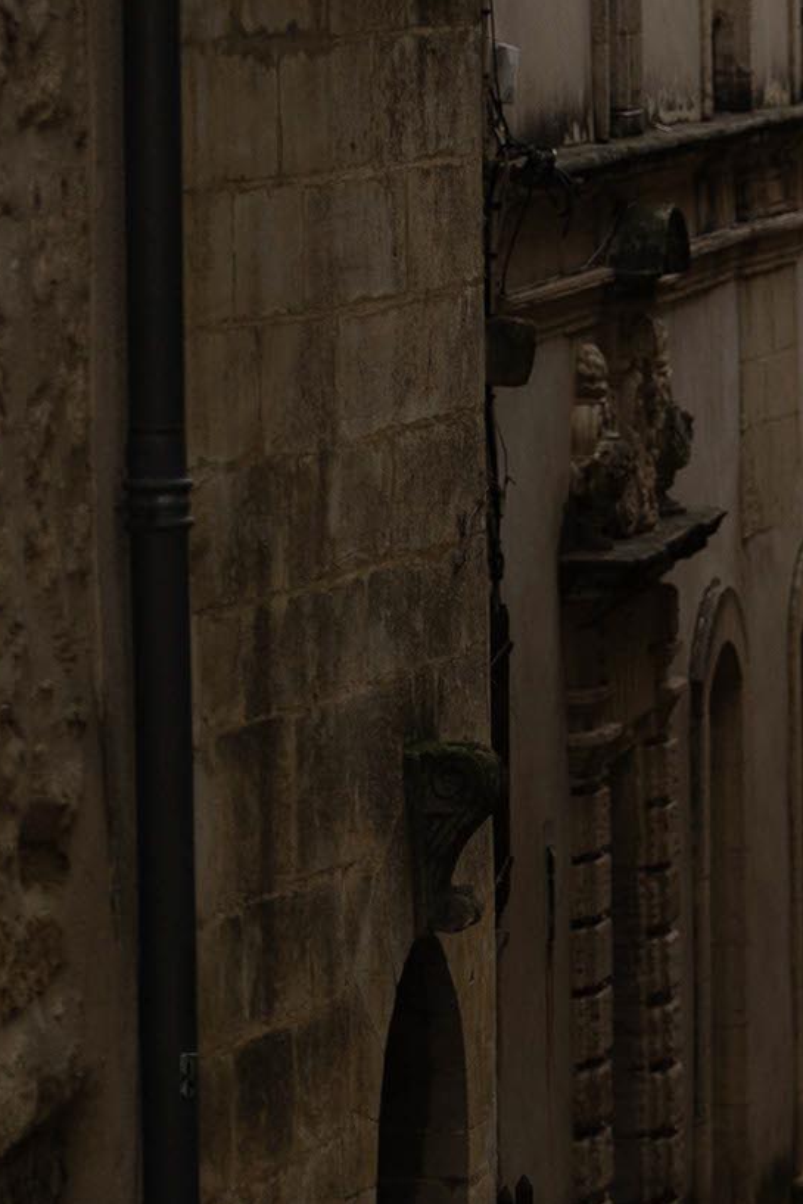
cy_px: 715
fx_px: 11002
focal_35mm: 329
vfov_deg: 6.3
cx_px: 1158
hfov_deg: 4.2
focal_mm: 76.7
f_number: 2.8
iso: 100
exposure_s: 1/1000
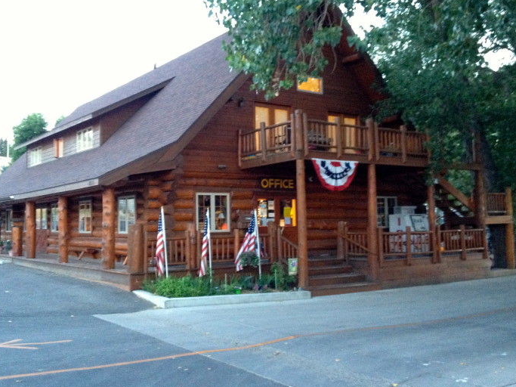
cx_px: 231
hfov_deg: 45.7
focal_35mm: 41
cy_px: 182
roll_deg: +1.5
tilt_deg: +3.9
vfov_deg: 35.1
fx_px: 611
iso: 320
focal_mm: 4.28
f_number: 2.4
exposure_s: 1/15
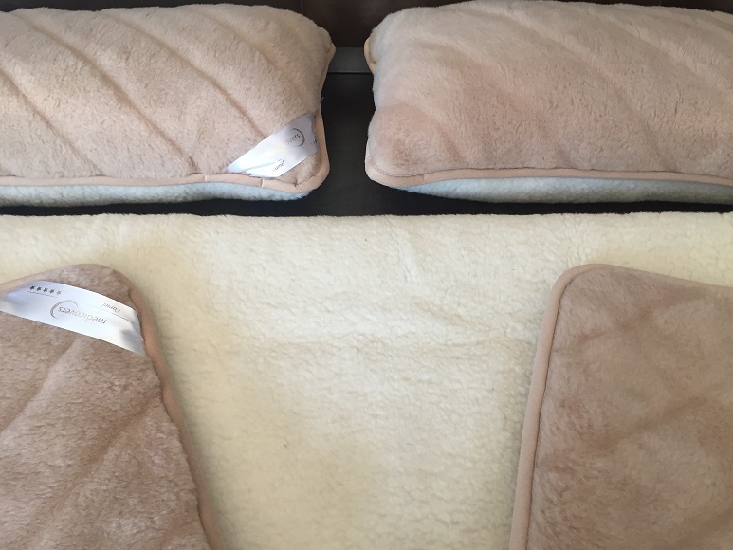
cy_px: 283
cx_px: 355
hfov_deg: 59.9
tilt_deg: -48.1
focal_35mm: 30
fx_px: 635
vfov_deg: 46.8
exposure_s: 1/33
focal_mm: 4.15
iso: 100
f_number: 2.2
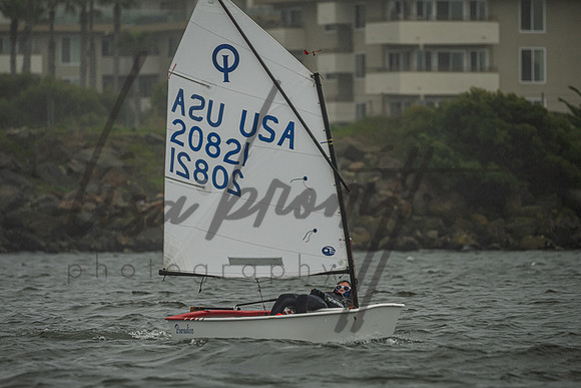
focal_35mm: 393
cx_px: 266
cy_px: 239
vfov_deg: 3.5
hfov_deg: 5.2
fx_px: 6345
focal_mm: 300
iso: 320
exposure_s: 1/2500
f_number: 5.3
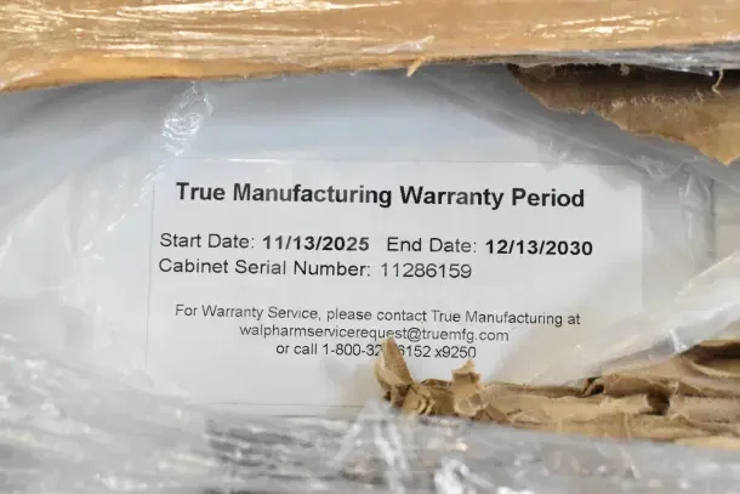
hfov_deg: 42.3
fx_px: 956
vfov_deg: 29.0
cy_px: 247
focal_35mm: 46
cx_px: 370
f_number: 8
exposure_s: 1/250
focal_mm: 31
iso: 6400
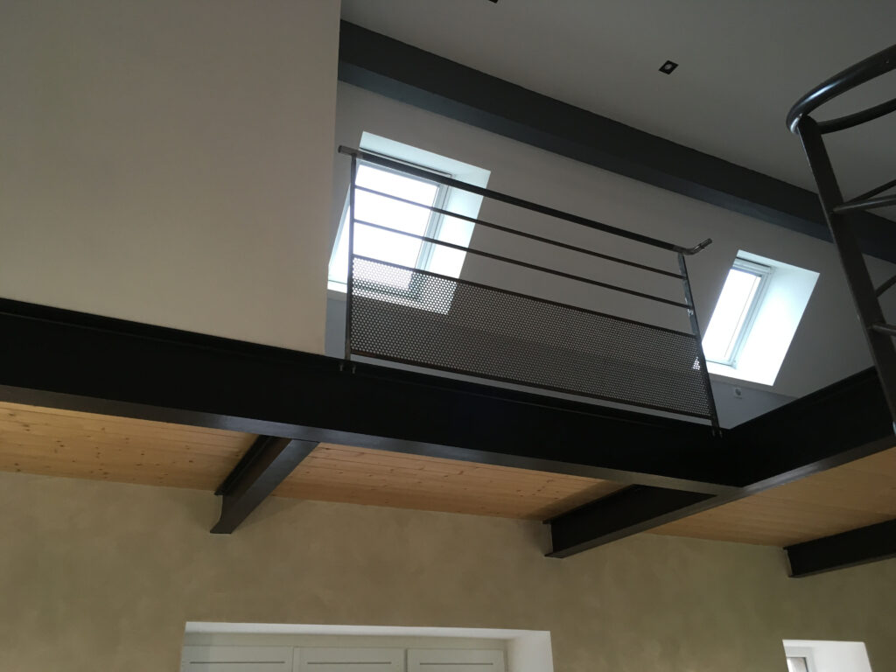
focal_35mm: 29
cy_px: 336
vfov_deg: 48.2
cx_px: 448
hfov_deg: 61.7
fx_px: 751
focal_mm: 4.15
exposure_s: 1/33
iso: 80
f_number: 2.2
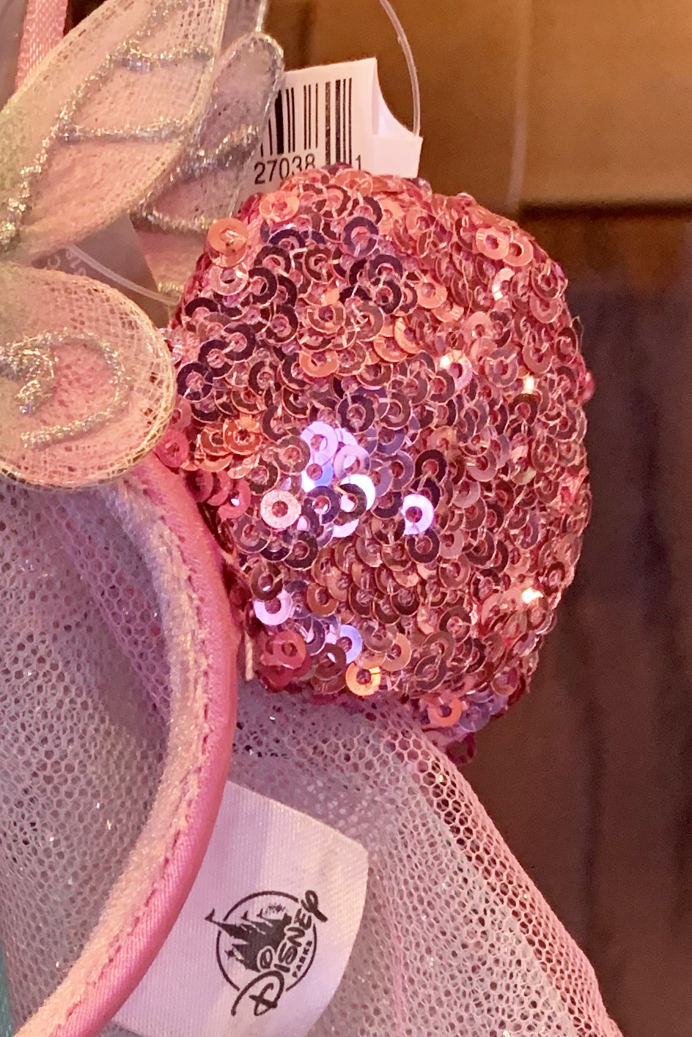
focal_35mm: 77
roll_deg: -0.6
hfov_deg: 17.1
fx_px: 2220
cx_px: -85
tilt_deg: -12.4
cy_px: 1147
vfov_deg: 24.5
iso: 250
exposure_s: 1/60
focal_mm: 4.25
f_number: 1.8
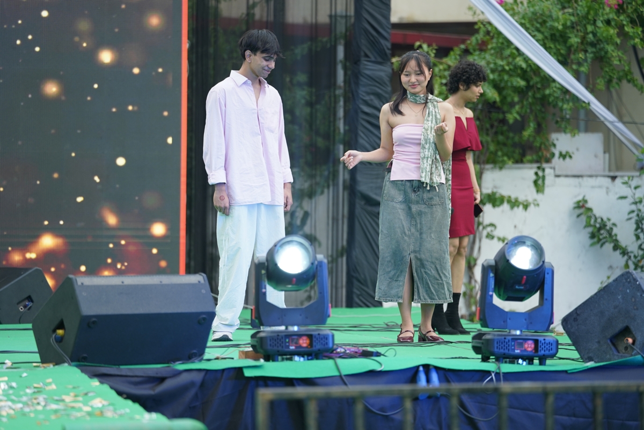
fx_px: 2683
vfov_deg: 9.1
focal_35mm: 150
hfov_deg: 13.7
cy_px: 215
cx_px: 322
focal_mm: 150
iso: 400
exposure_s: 1/250
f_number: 2.8
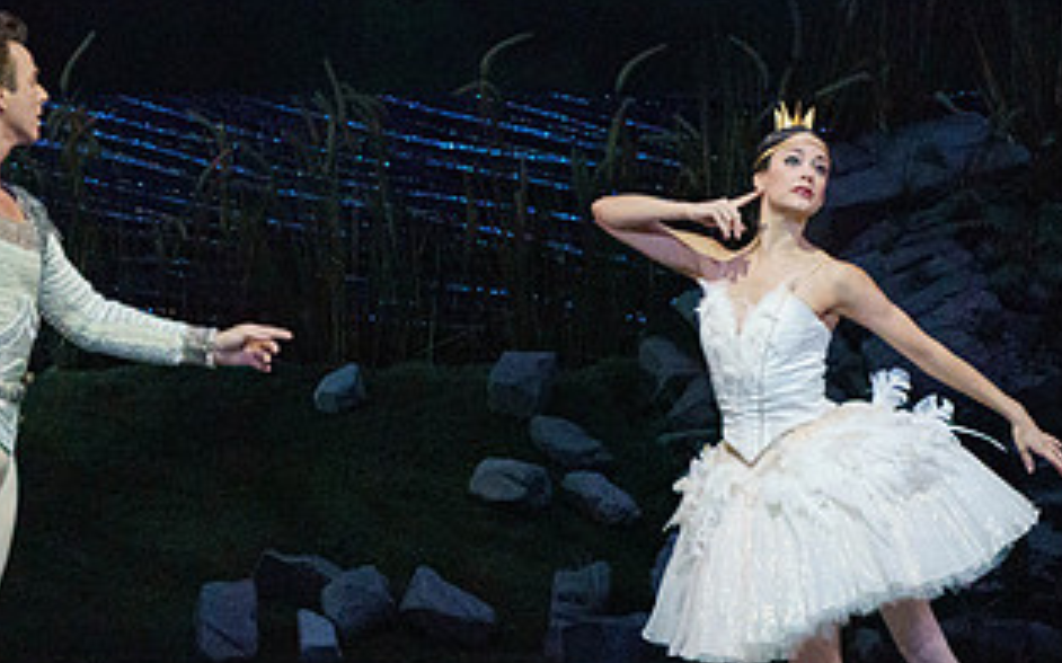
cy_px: 337
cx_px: 494
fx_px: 18980
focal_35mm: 656
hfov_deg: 3.2
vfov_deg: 2.0
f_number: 5.6
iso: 8000
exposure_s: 1/320
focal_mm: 348
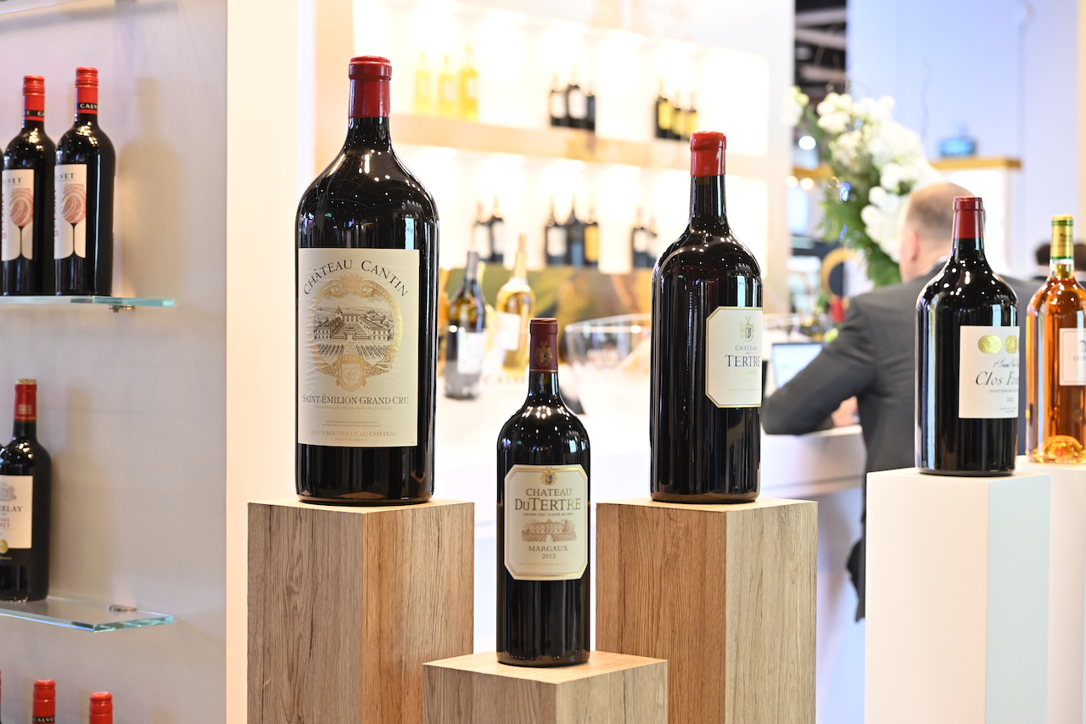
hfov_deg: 32.4
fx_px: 1870
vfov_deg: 21.9
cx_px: 543
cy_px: 362
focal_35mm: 62
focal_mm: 62
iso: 1600
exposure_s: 1/160
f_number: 4
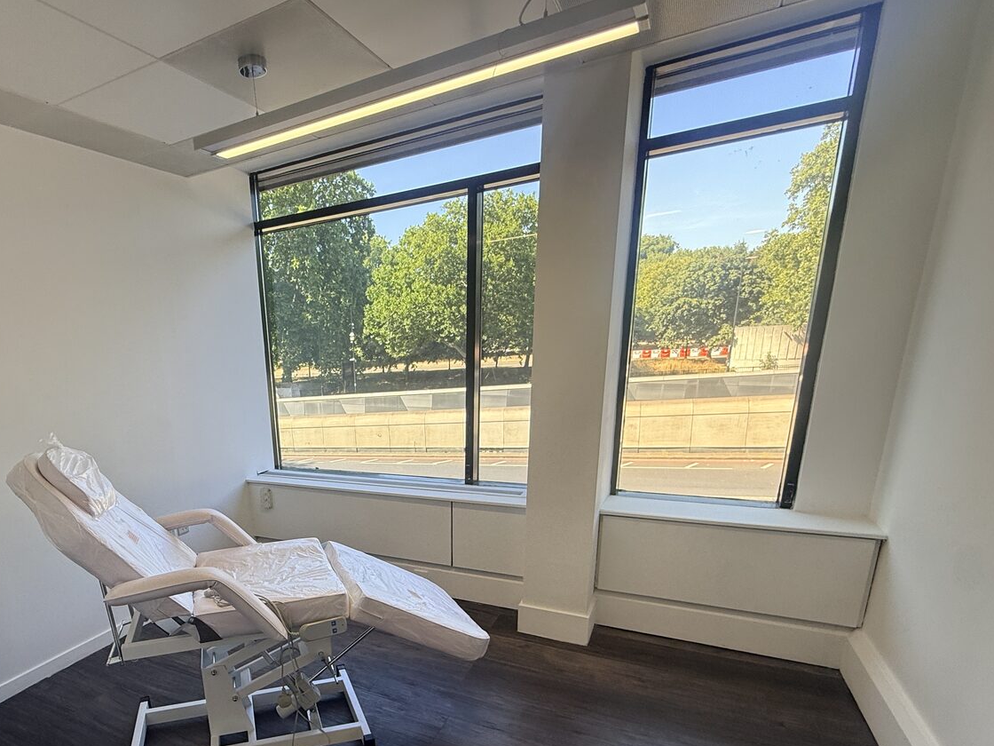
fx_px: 574
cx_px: 342
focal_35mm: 20
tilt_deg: -15.8
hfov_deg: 79.4
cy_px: 517
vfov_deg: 63.7
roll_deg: +3.2
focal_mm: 2.22
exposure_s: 1/131
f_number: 2.2
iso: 64
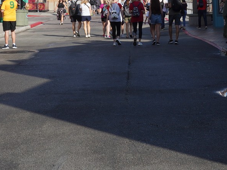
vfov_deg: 11.4
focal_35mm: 127
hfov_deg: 15.5
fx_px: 833
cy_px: -34
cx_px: 116
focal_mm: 39
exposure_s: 1/100
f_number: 22
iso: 200
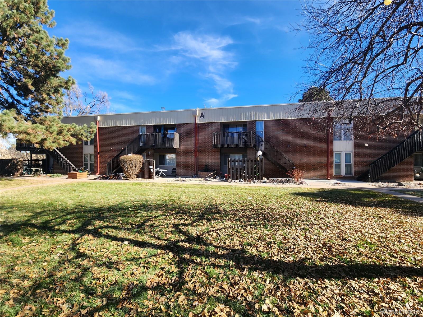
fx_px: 159
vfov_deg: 89.9
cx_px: 212
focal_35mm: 13
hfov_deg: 106.2
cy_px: 158
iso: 50
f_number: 2.2
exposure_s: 1/742
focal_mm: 2.2
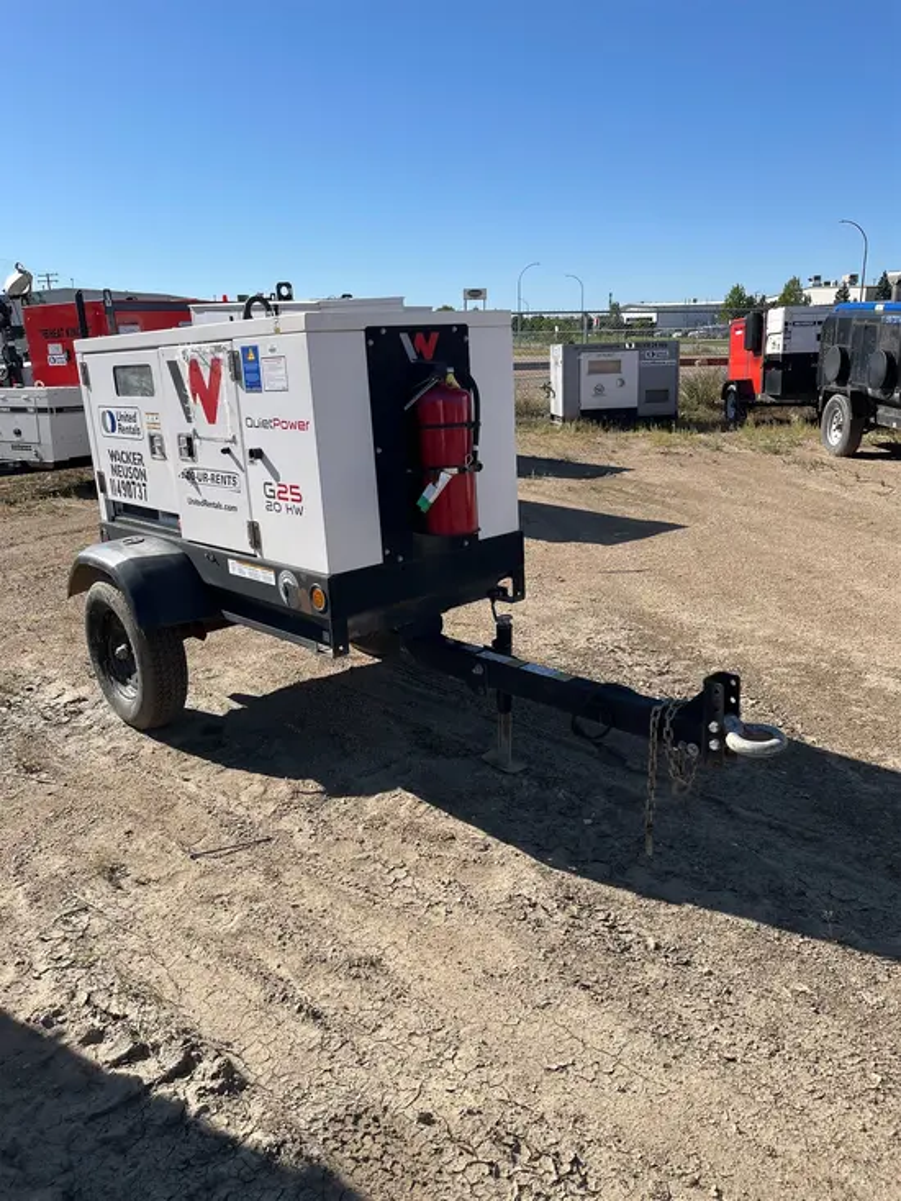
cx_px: 450
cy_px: 600
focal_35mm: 26
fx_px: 902
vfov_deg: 67.3
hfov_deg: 53.1
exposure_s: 1/3623
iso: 50
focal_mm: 5.1
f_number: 1.6
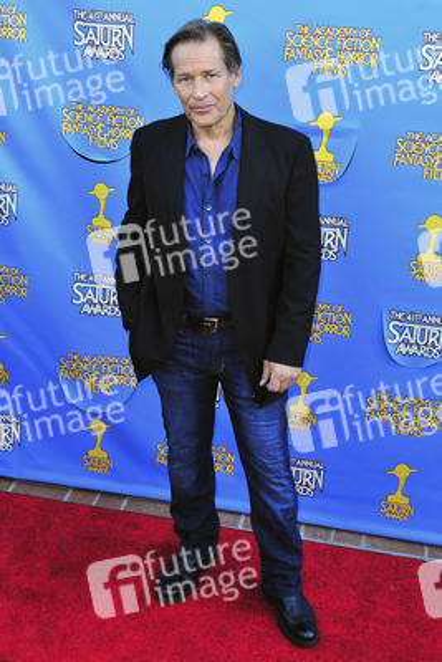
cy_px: 331
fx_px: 644
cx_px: 221
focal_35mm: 35
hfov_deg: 37.9
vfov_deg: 54.4
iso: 640
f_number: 4.5
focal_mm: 35
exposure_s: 1/400
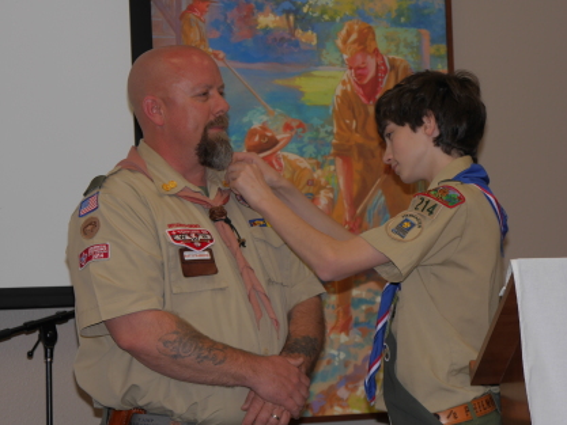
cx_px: 284
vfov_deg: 13.5
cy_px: 212
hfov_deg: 17.9
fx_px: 1802
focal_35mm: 110
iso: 200
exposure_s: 1/60
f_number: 5.1
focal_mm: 55
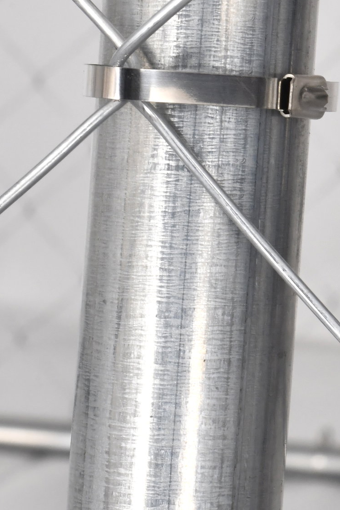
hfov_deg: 8.0
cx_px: 266
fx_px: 2422
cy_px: 81
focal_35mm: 171
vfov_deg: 12.0
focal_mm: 50
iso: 800
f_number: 16
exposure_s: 1/160
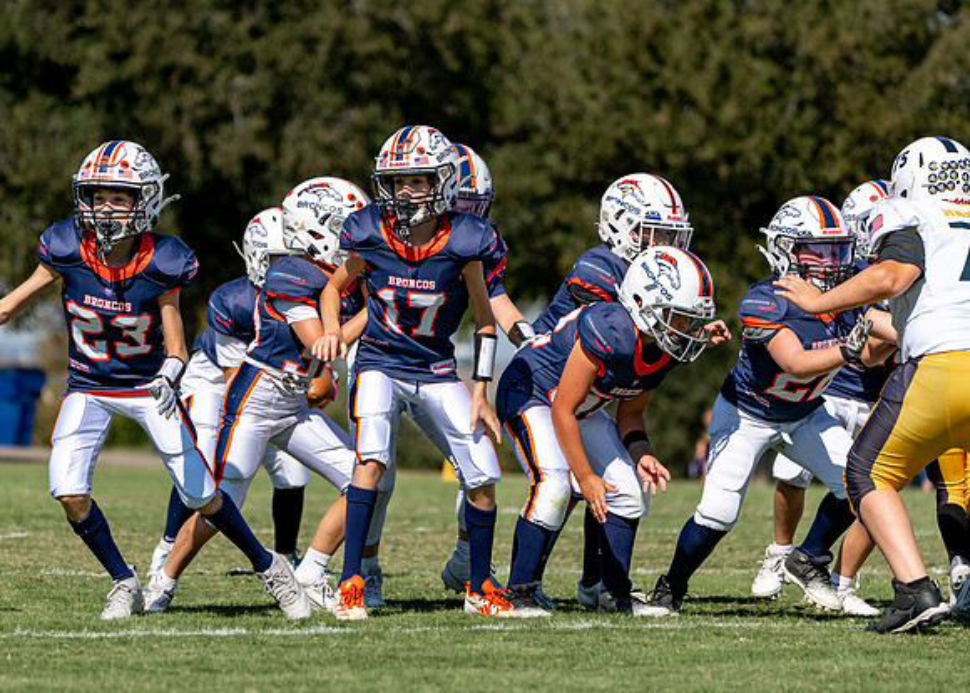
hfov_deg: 6.8
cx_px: 407
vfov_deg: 4.9
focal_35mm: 296
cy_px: 370
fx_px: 8148
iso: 125
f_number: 5.6
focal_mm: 259
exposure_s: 1/1250
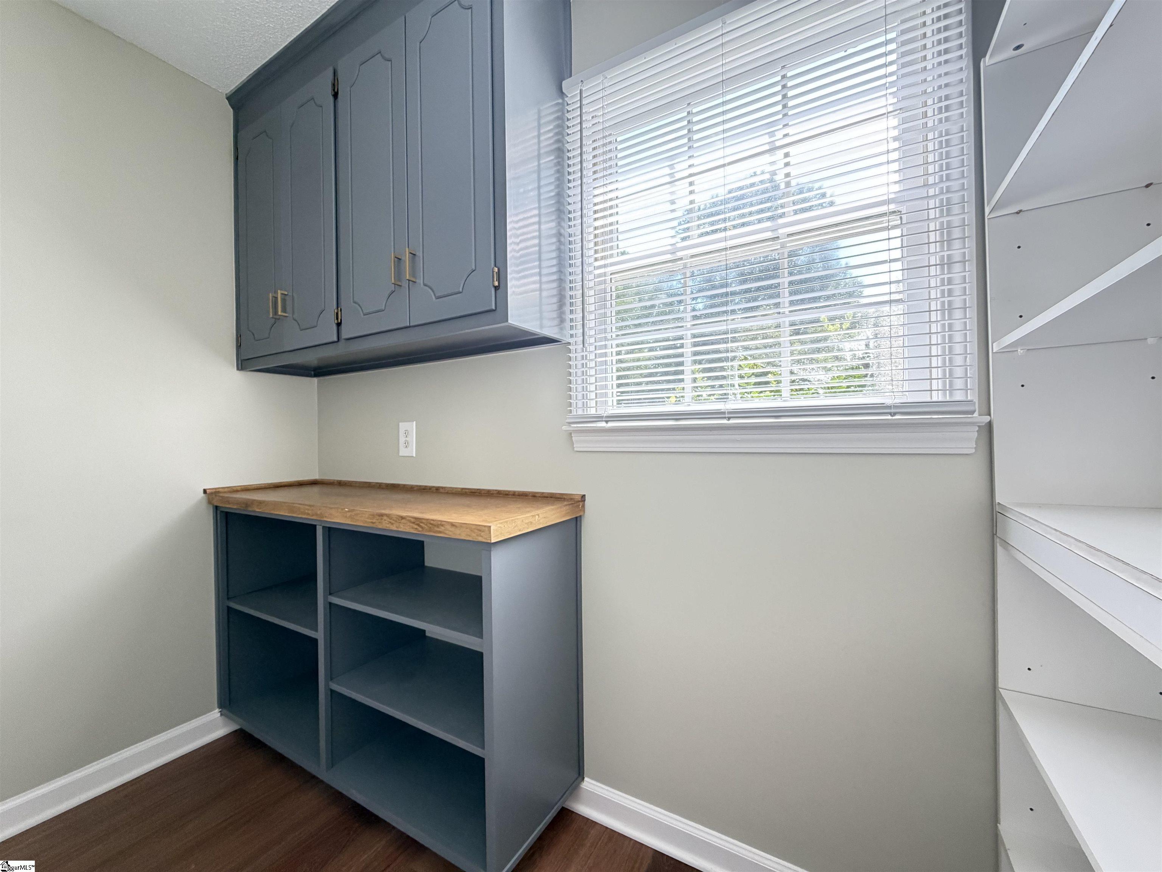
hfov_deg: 102.1
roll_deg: +1.4
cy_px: 436
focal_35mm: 14
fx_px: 470
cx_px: 581
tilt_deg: -0.3
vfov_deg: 85.7
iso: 320
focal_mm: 2.22
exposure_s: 1/74
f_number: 2.2
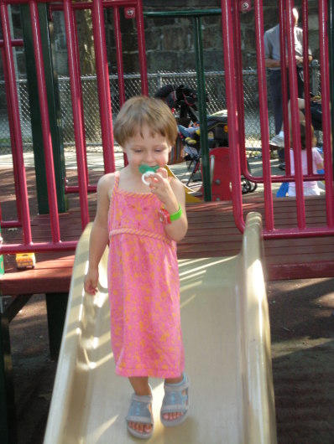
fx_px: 1105
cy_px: 222
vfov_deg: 22.7
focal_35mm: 86
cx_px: 167
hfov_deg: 17.2
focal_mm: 14.3
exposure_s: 1/120
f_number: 4.5
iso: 207
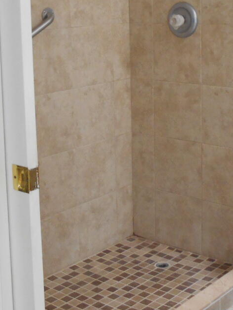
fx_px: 592
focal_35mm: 66
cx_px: 111
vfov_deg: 28.9
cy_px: 78
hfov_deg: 22.3
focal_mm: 4.6
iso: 250
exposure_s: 1/30
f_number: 3.2
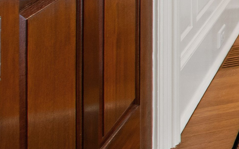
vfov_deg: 11.8
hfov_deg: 12.7
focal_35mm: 90
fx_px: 586
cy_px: -212
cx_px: 661
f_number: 8
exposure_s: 1.6
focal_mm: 10
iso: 100
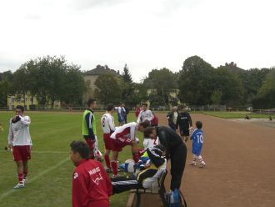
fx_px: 366
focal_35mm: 46
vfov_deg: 31.6
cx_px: 152
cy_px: 99
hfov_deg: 41.2
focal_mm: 7.9
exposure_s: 1/320
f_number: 2.8
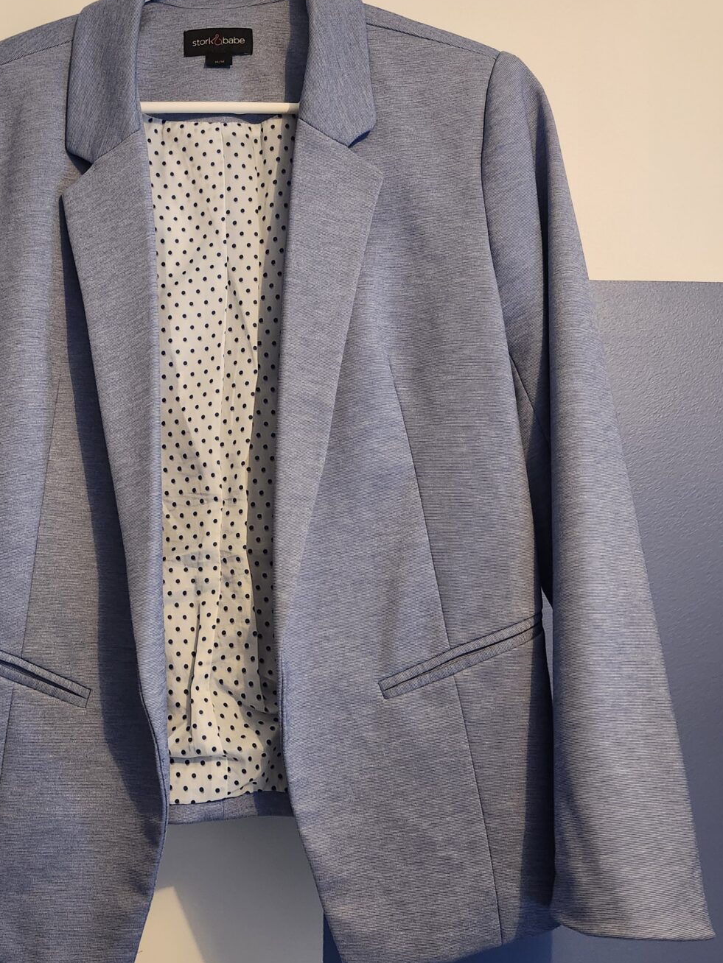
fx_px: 1003
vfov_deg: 51.3
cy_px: 495
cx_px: 189
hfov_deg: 38.7
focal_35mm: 36
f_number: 1.8
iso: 800
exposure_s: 1/60
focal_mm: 5.54
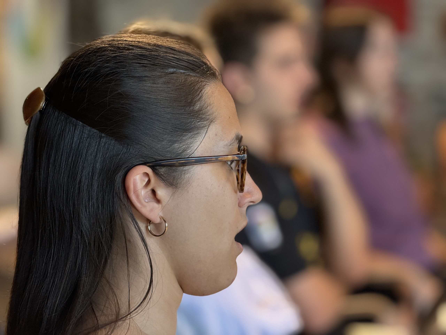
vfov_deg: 12.3
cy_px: 168
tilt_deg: -6.4
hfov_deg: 16.4
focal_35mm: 120
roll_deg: -0.6
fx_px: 1546
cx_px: 223
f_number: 2.8
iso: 250
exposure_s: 1/99
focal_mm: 15.66
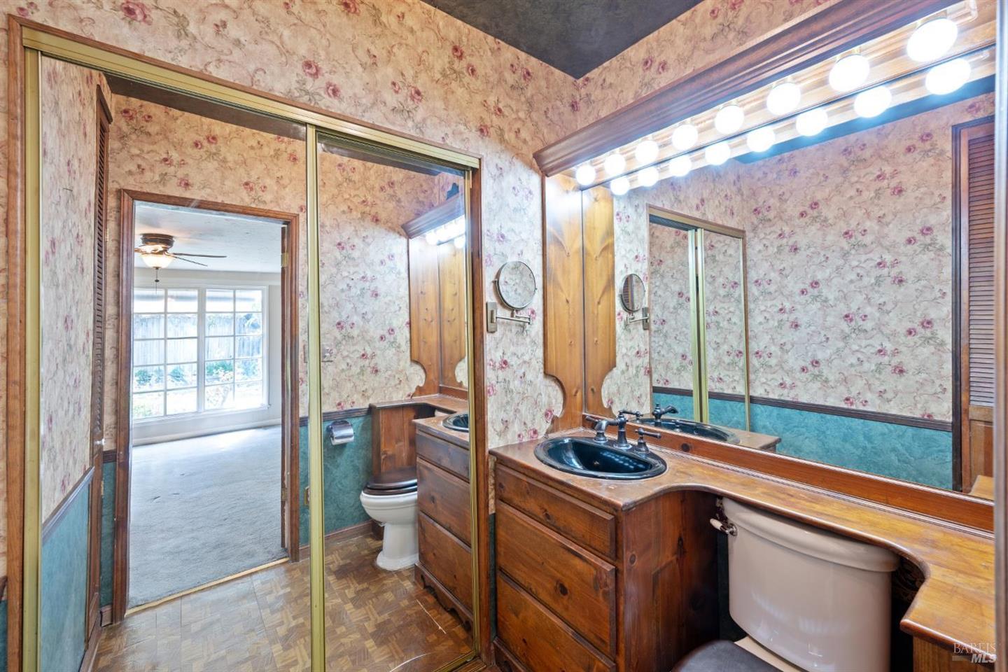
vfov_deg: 79.2
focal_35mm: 14
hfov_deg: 102.3
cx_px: 504
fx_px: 406
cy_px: 336
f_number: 9
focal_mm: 14.5
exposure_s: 1.3
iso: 250
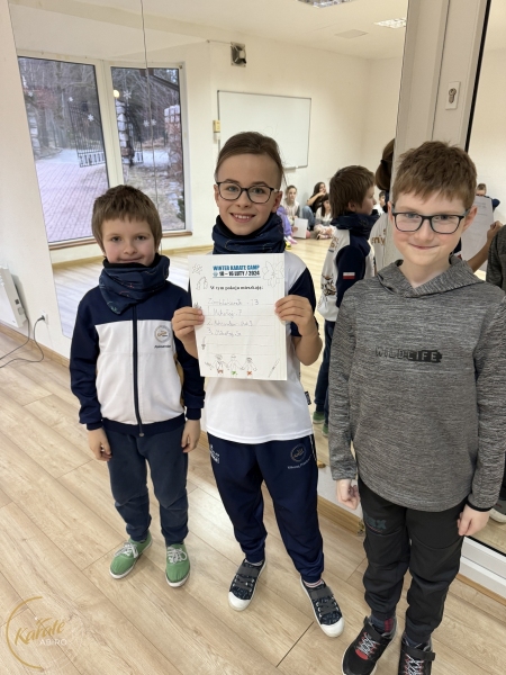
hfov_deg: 56.8
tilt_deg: -21.8
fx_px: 468
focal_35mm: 24
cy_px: 338
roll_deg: +0.0
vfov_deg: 71.6
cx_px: 253
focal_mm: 6.86
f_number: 1.78
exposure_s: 1/50
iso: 320
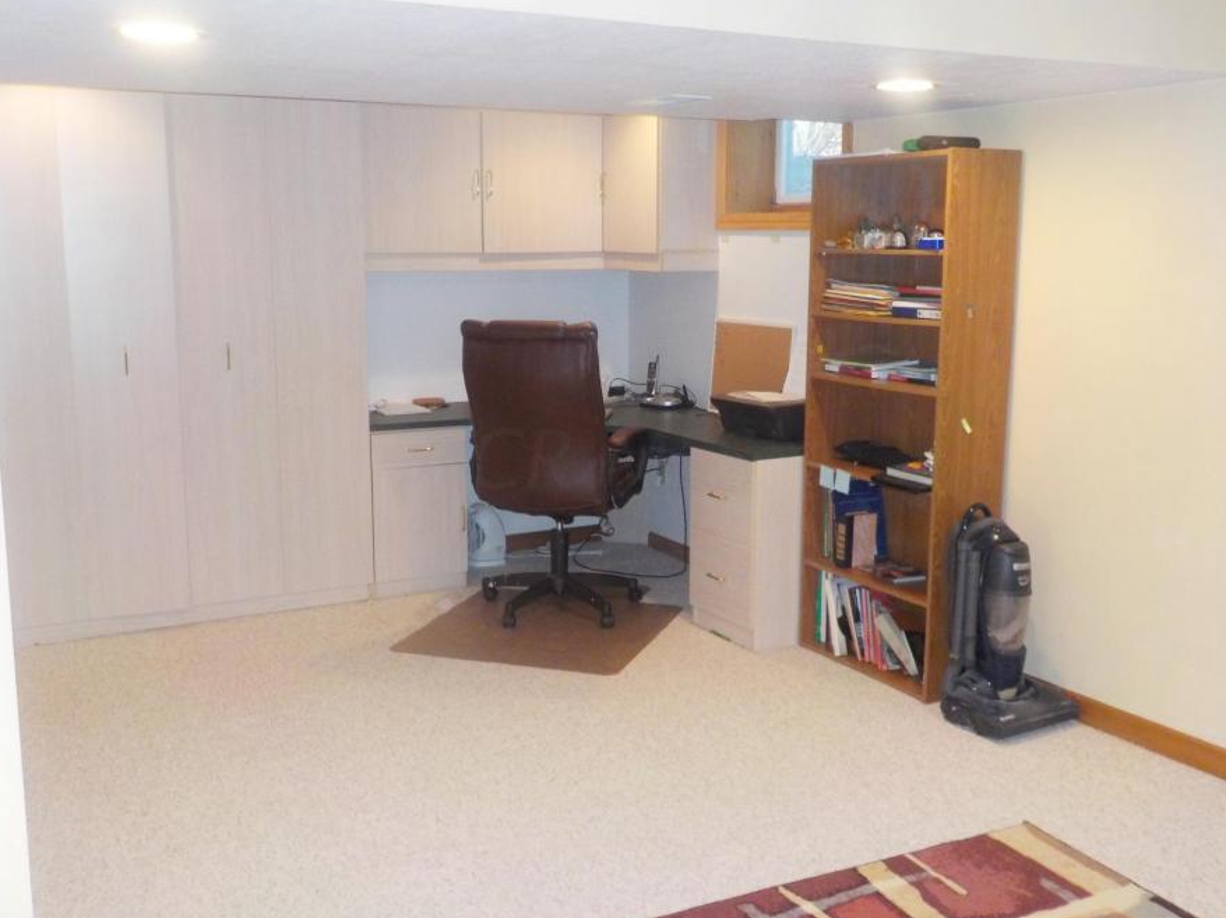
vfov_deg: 40.7
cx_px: 613
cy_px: 459
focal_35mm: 35
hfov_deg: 52.6
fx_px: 1239
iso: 320
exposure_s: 1/30
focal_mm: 4.1
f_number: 3.3
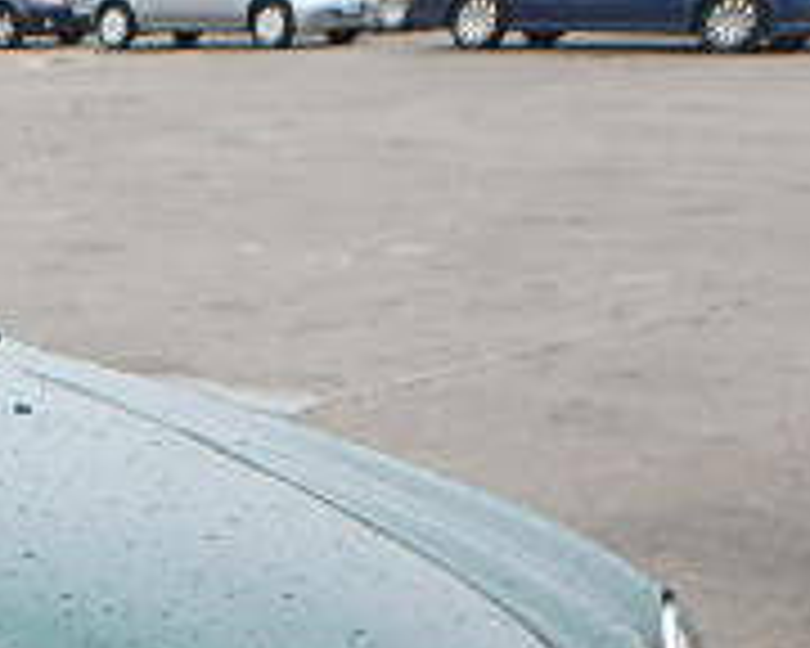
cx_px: -306
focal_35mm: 73
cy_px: 882
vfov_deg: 19.1
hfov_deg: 22.6
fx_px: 1750
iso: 125
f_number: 3.5
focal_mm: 3.7
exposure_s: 1/100
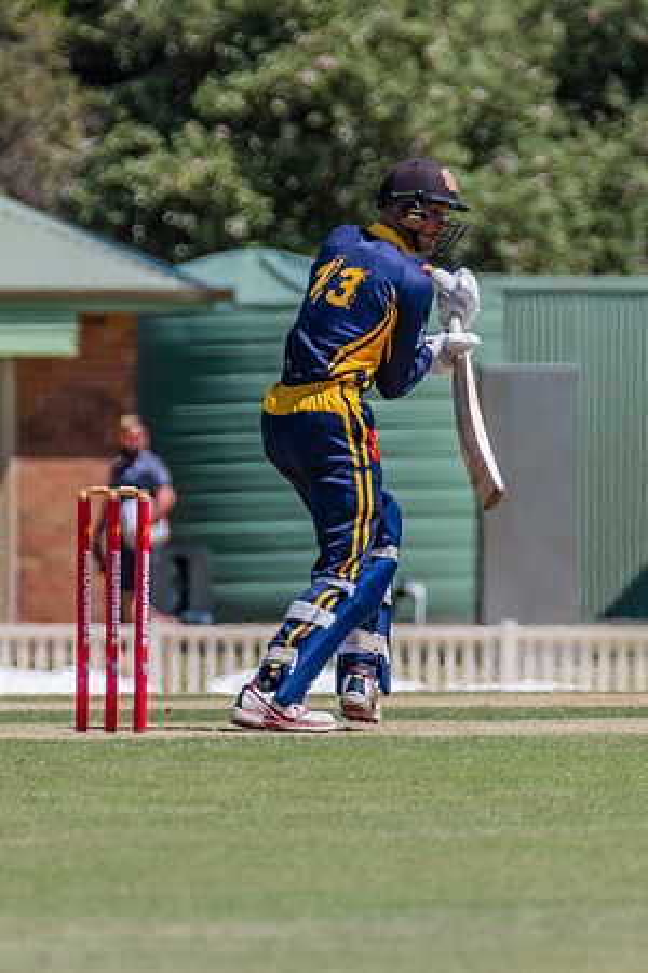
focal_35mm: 832
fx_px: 22470
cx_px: 379
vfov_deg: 2.5
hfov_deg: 1.7
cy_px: 425
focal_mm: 460
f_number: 7.1
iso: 640
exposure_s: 1/2000
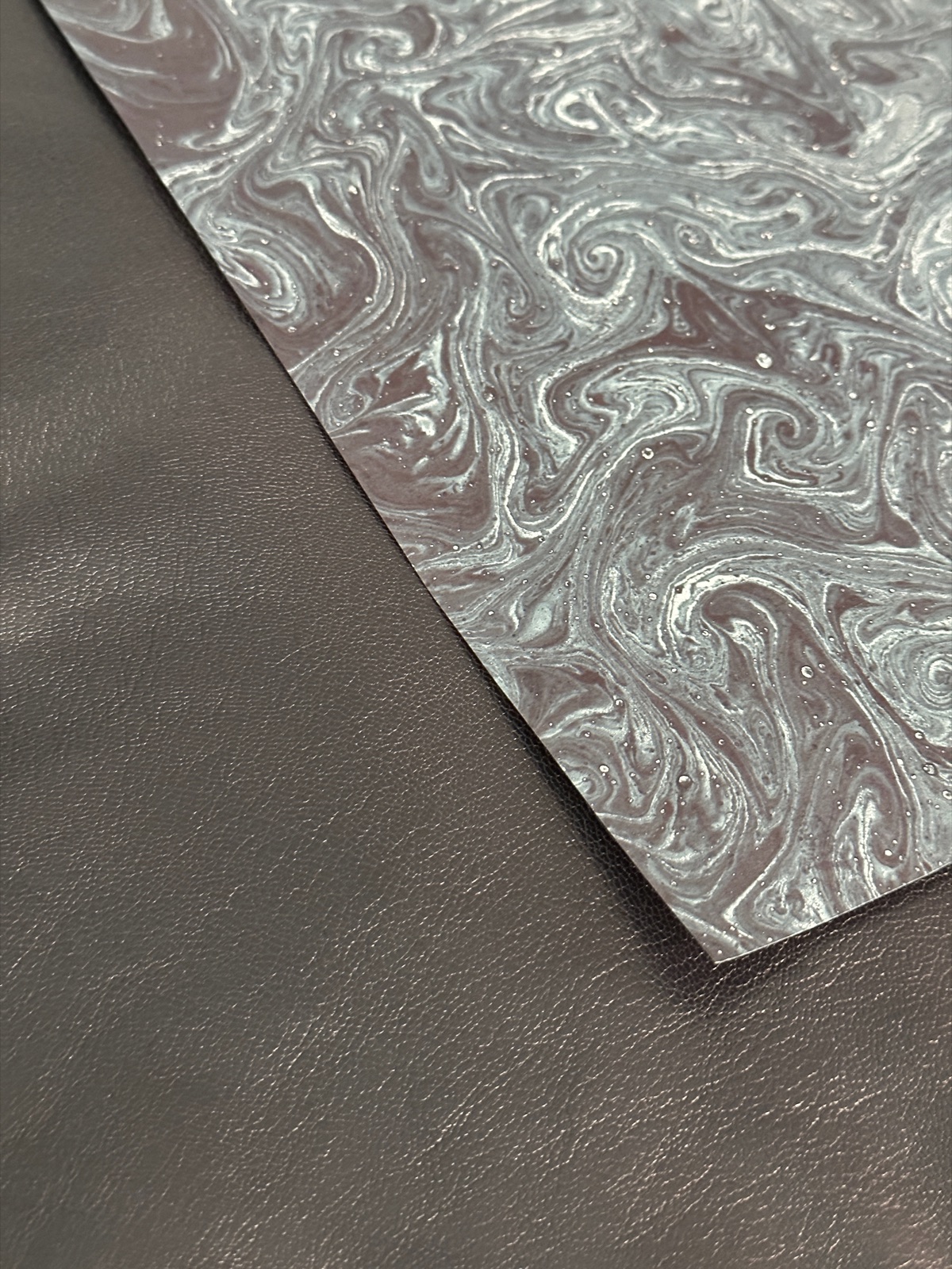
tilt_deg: -54.8
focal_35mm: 48
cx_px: 476
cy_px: 634
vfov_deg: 39.7
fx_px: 1760
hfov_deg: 30.3
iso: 640
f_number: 1.78
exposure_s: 1/30
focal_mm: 6.86
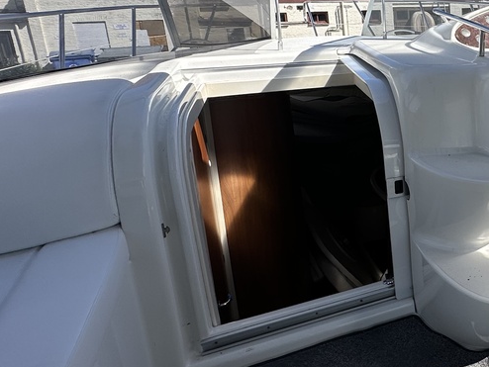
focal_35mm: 34
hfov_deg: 44.0
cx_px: 514
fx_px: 481
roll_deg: +0.9
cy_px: 107
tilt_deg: -13.1
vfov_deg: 41.0
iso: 50
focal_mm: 2.22
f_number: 2.2
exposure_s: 1/1642
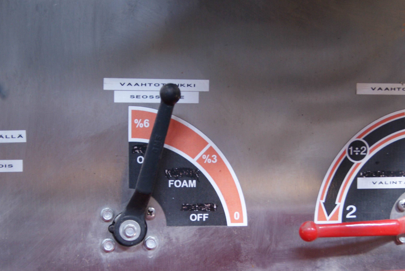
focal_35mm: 83
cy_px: 170
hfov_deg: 24.5
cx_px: 206
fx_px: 933
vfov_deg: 16.5
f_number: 4.5
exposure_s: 1/8
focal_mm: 35
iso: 400
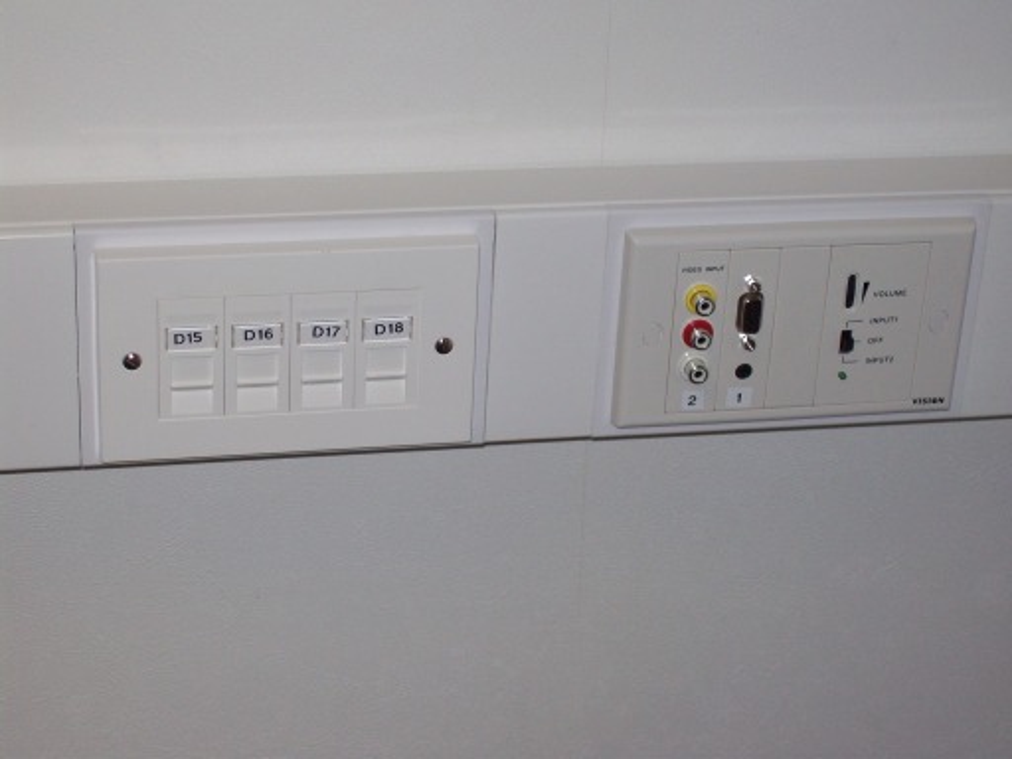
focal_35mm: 87
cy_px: 380
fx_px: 2543
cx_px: 506
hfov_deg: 22.5
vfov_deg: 17.0
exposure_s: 1/112
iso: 80
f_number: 4.3
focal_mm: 14.3
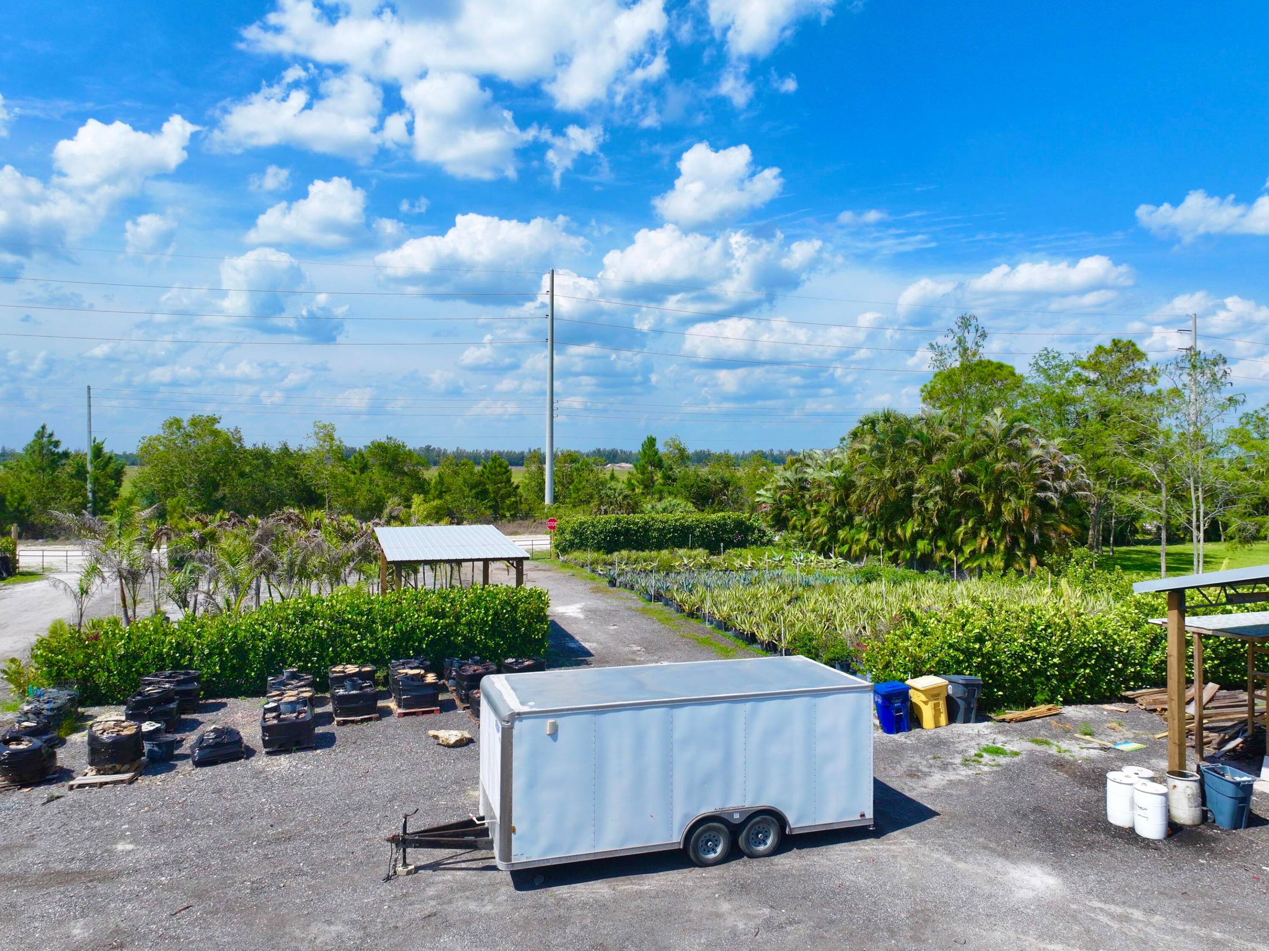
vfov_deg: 56.8
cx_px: 634
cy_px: 476
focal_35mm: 24
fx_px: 879
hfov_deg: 71.6
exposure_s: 1/2000
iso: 110
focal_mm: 12.29
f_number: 2.8
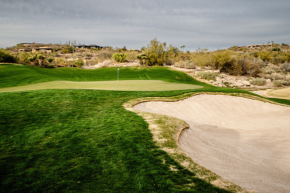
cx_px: 145
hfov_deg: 58.7
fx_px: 258
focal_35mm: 32
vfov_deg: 41.1
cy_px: 96
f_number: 9
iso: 500
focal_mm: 32
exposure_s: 1/320
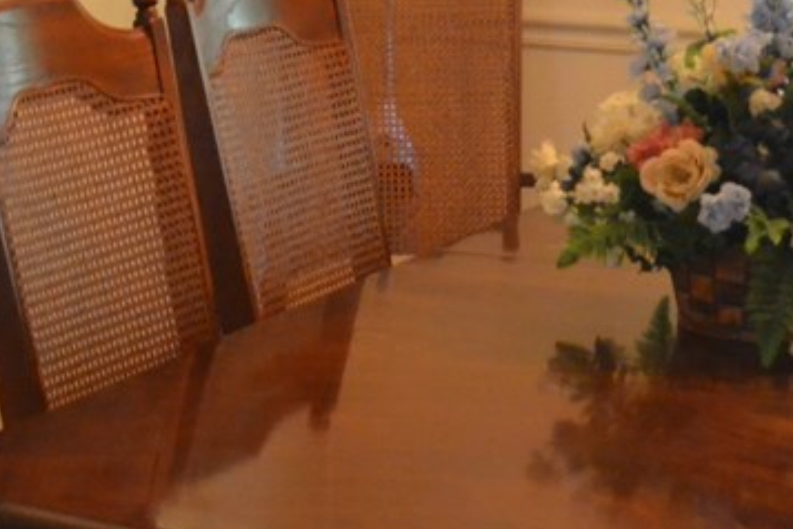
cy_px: -136
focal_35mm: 137
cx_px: 127
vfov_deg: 9.8
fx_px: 3018
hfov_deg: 14.9
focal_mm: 30
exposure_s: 1/60
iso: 3200
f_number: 4.2
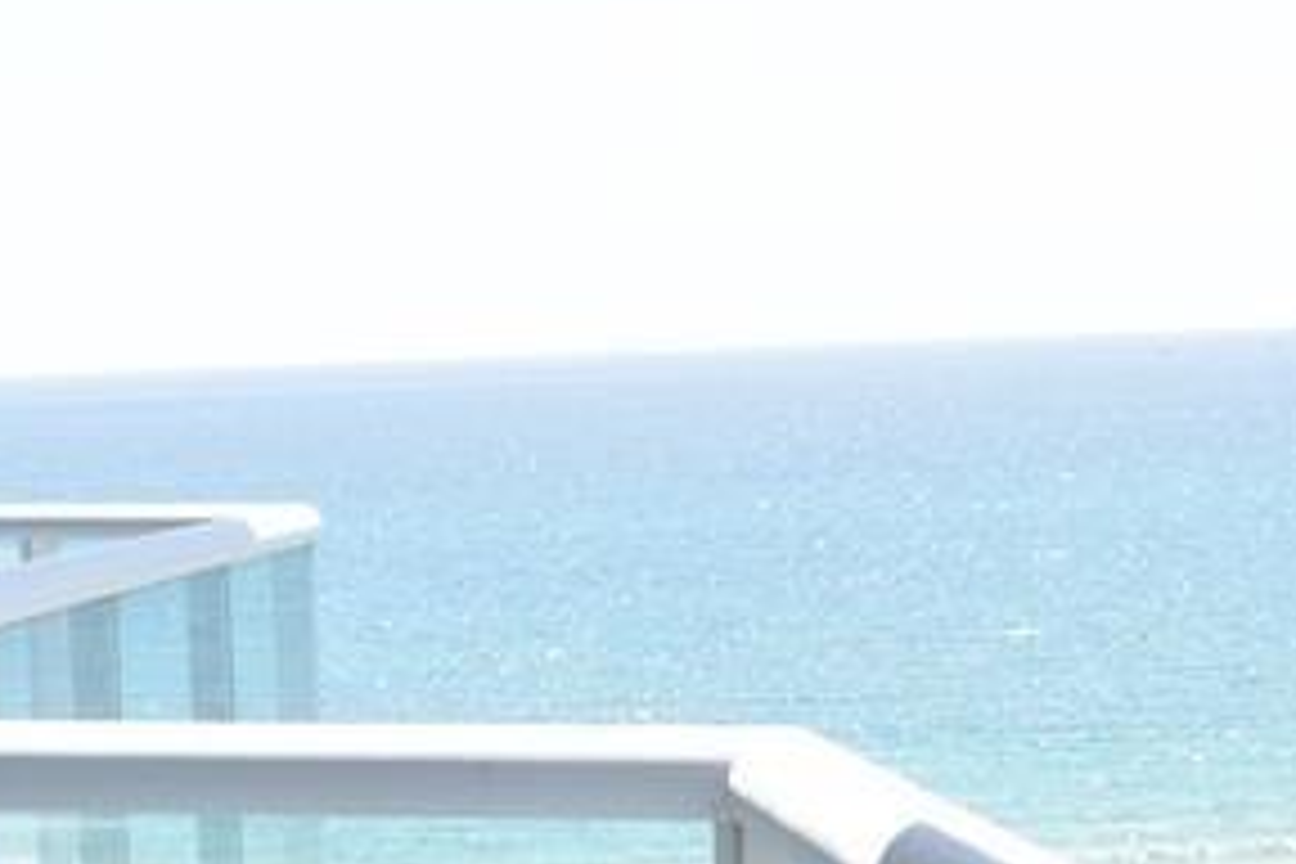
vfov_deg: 10.7
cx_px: 1328
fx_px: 4608
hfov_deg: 15.7
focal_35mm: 128
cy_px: 675
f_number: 5.6
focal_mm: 24
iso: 100
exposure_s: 1/200
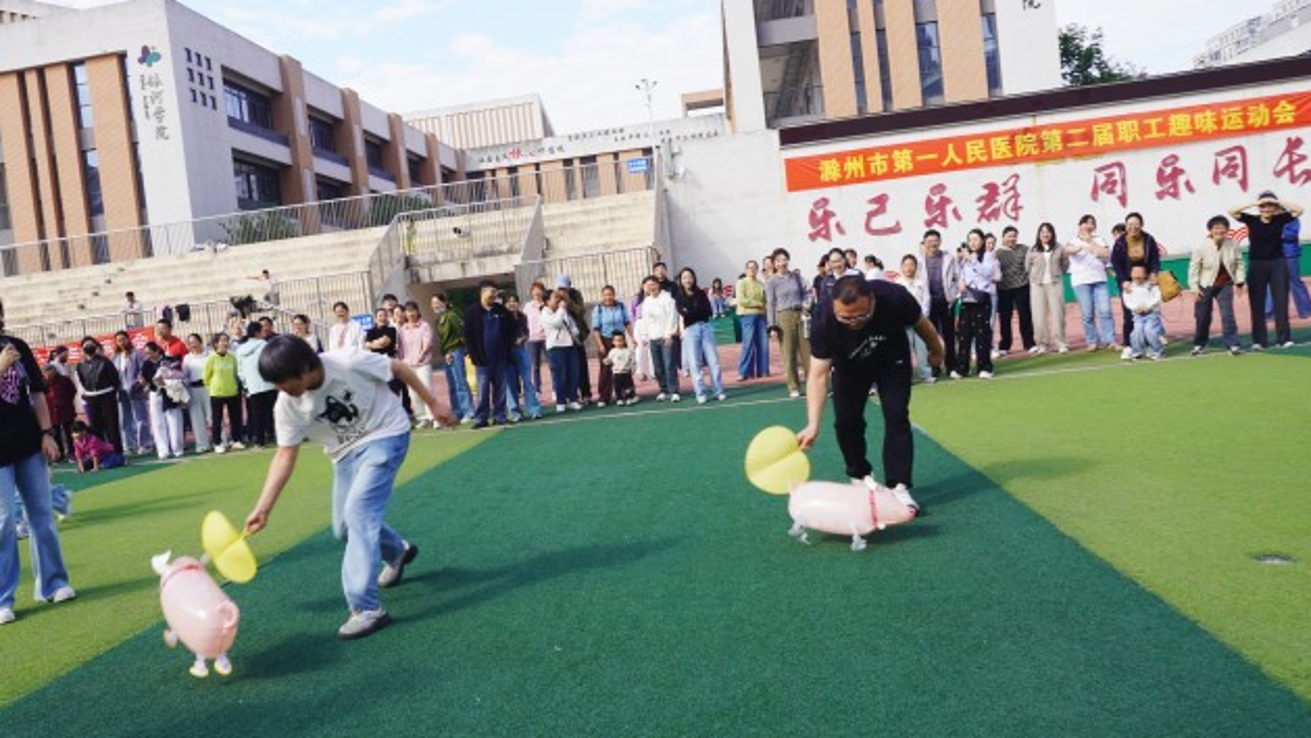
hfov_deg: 67.8
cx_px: 598
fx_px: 973
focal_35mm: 28
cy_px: 362
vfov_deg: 41.5
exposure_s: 1/125
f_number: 9
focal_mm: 16
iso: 100
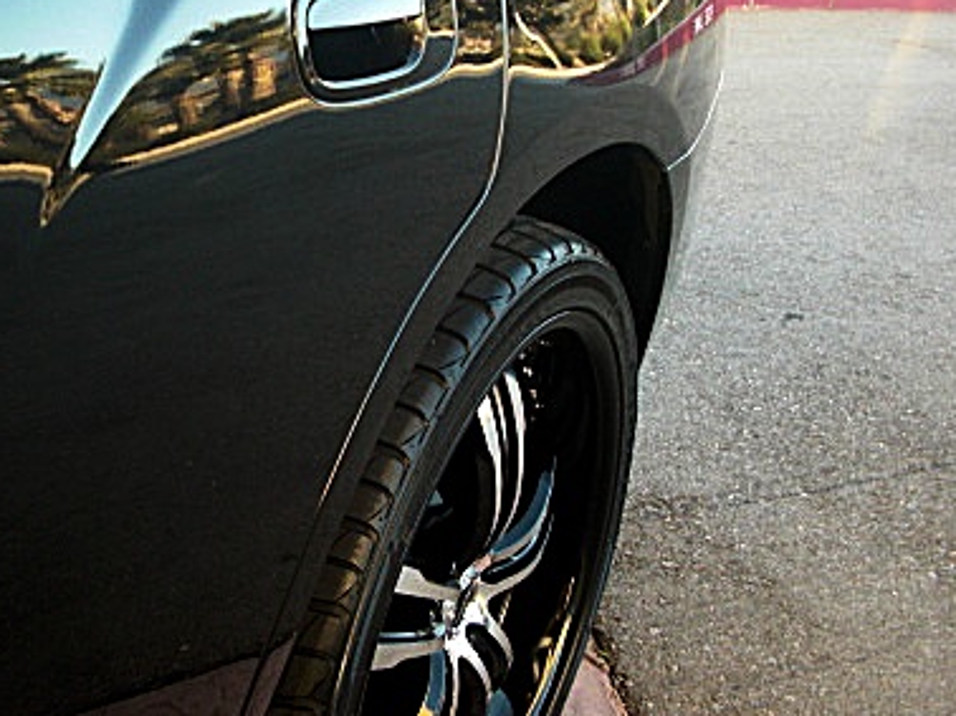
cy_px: 291
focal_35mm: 61
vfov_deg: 24.0
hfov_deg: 31.0
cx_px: 212
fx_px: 1684
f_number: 2.8
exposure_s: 1/80
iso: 200
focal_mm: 6.3
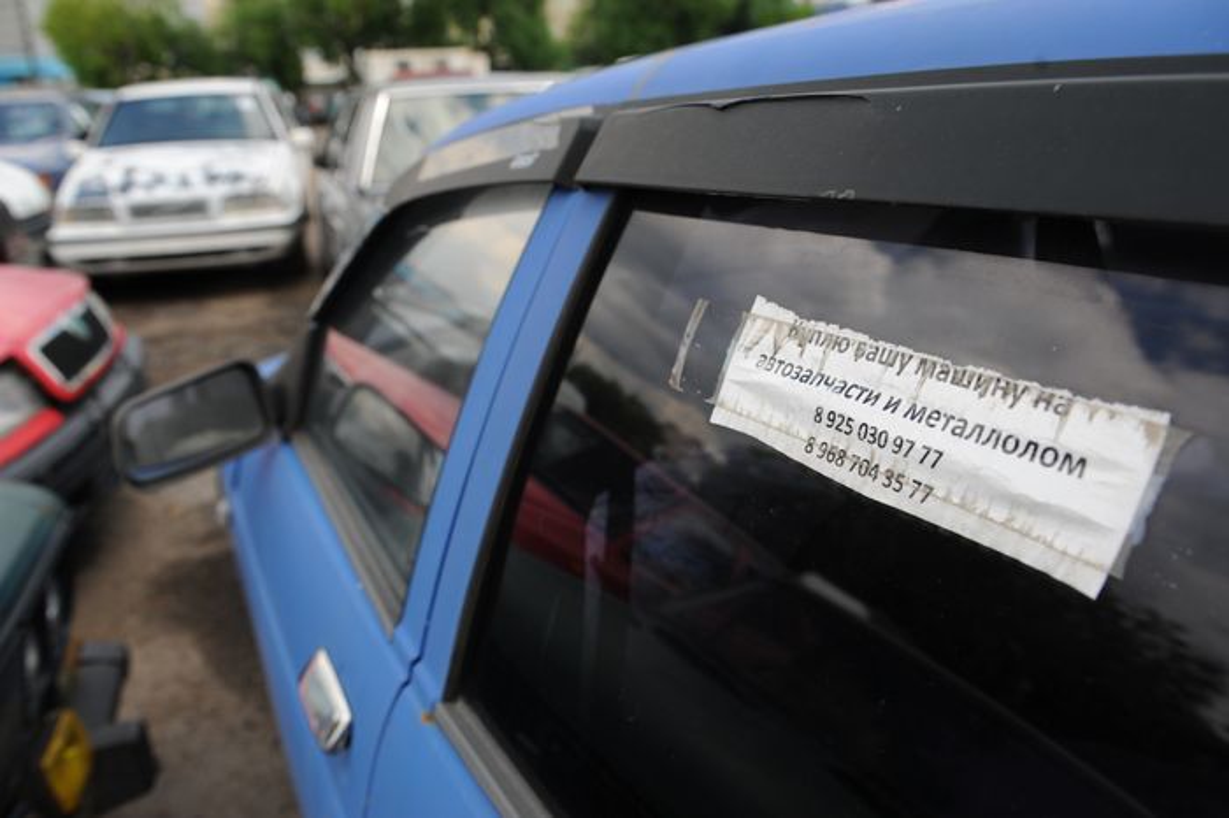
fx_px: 990
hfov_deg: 63.7
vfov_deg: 44.9
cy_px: 409
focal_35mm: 29
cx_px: 614
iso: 250
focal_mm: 29
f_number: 5.6
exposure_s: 1/640
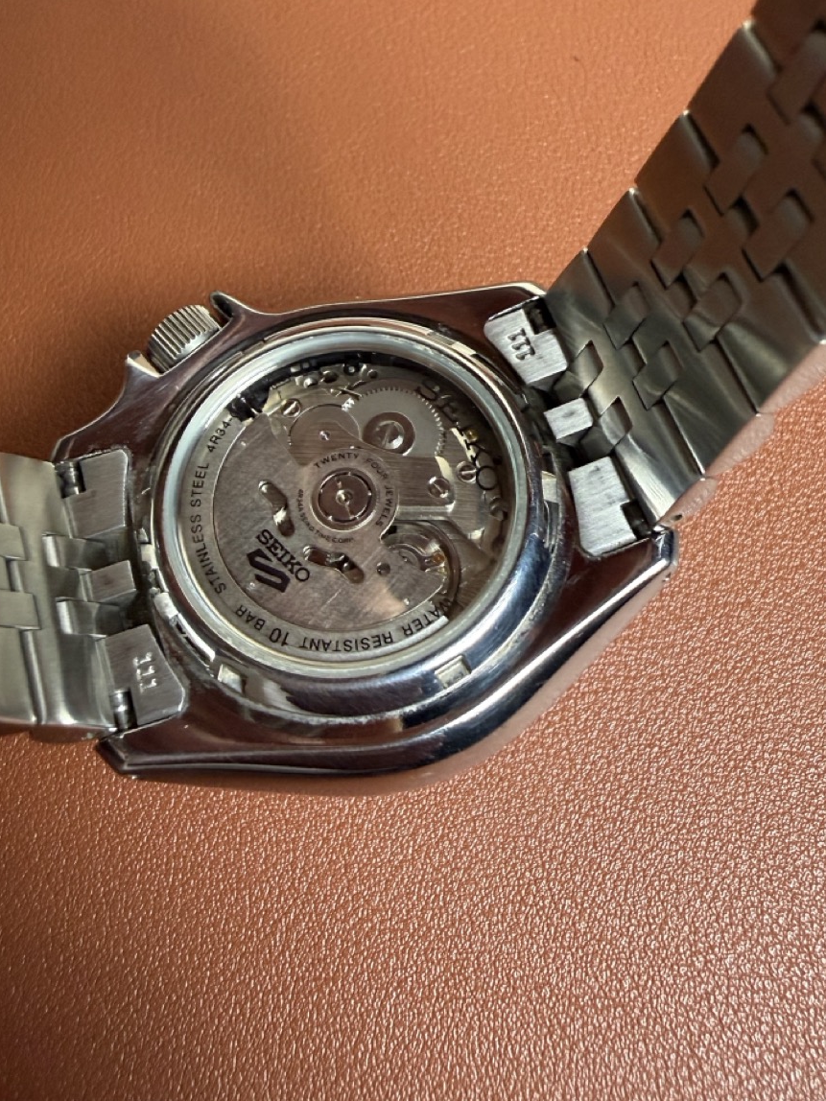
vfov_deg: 61.5
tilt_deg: -68.0
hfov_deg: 48.2
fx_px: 923
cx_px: 394
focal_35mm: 29
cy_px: 489
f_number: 2.2
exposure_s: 1/60
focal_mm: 2.22
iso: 400
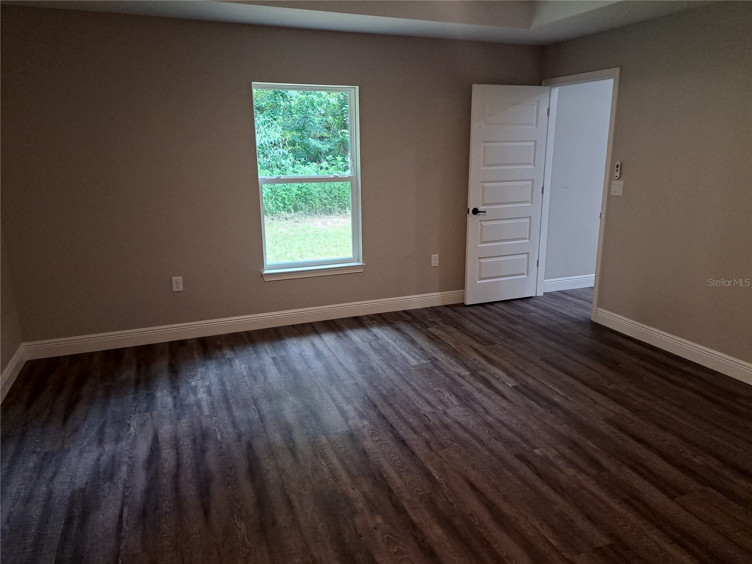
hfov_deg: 71.6
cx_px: 376
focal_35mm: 24
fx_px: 521
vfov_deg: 56.8
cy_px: 282
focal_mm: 5.23
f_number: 1.8
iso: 200
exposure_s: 1/60
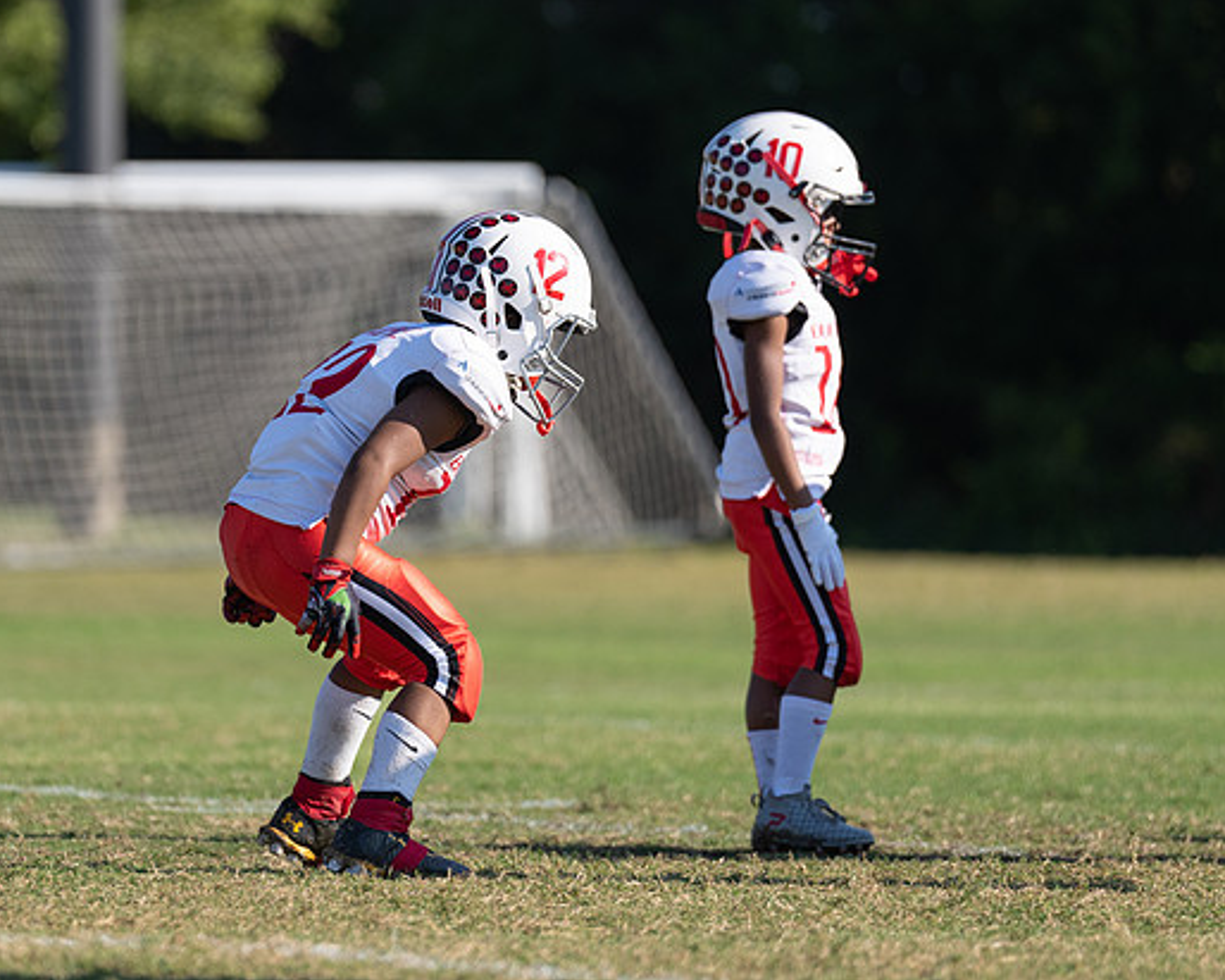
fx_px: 13412
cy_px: 437
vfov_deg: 4.2
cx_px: 303
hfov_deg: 5.2
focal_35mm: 370
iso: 160
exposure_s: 1/3200
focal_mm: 200
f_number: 2.8
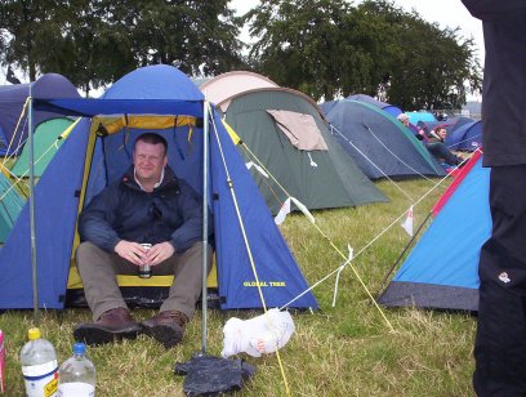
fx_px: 579
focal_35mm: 38
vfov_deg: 37.9
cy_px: 198
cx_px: 263
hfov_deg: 48.9
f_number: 4.5
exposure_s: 1/60
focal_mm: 4.99
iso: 140
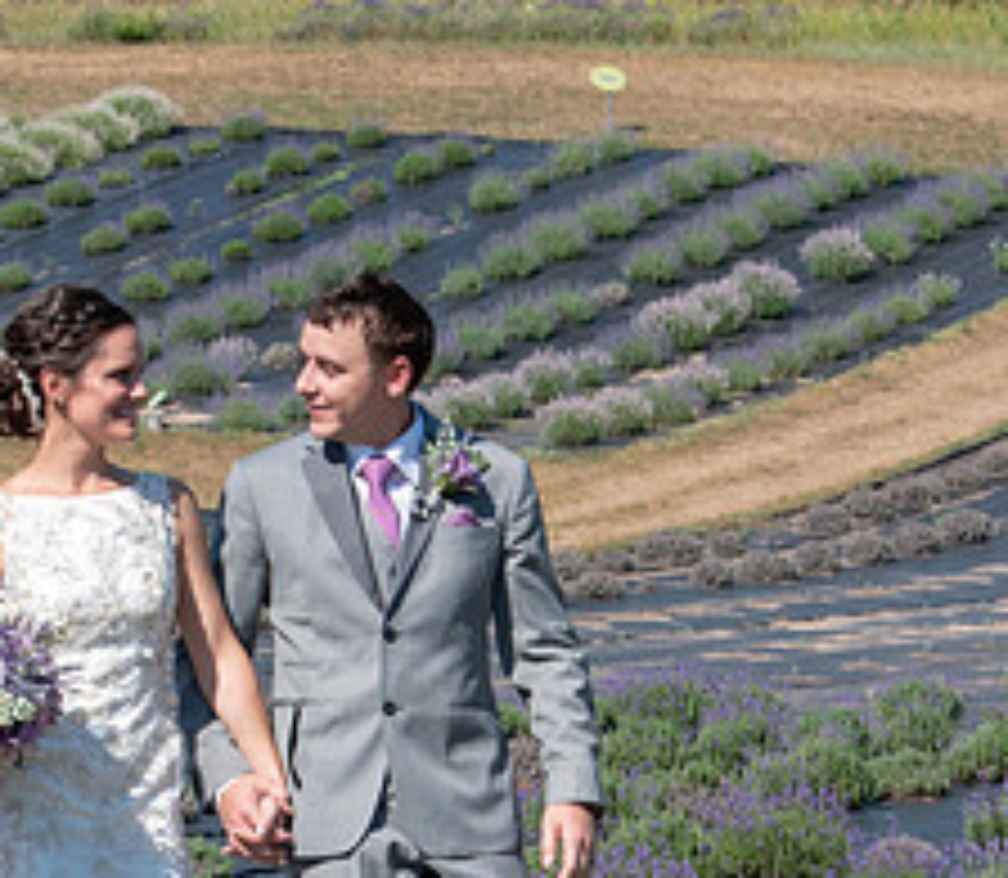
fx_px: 6949
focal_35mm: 225
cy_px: 779
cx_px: 502
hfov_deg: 8.3
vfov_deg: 7.2
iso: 200
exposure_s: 1/400
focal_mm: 55
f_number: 10
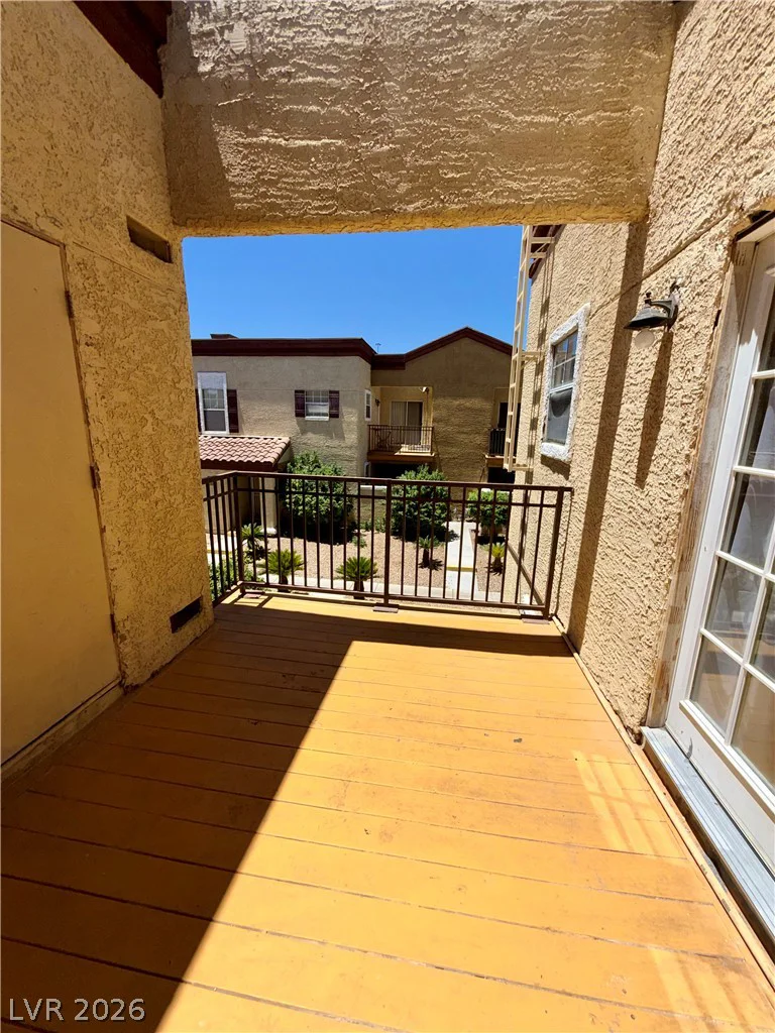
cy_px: 516
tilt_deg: -12.3
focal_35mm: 14
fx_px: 418
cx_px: 388
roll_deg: -0.8
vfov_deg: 102.1
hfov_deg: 85.7
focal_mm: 2.22
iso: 16
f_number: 2.2
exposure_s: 1/1656
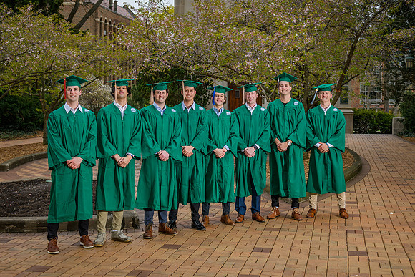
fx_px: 571
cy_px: 110
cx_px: 254
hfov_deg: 39.7
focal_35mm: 50
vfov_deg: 27.2
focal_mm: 36
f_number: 4.5
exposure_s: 1/200
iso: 160
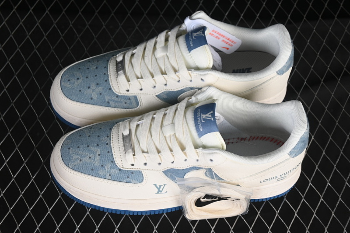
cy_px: 116
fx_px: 729
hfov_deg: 27.0
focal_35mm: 75
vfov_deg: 18.2
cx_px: 175
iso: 160
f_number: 7.1
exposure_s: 1/80
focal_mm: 50
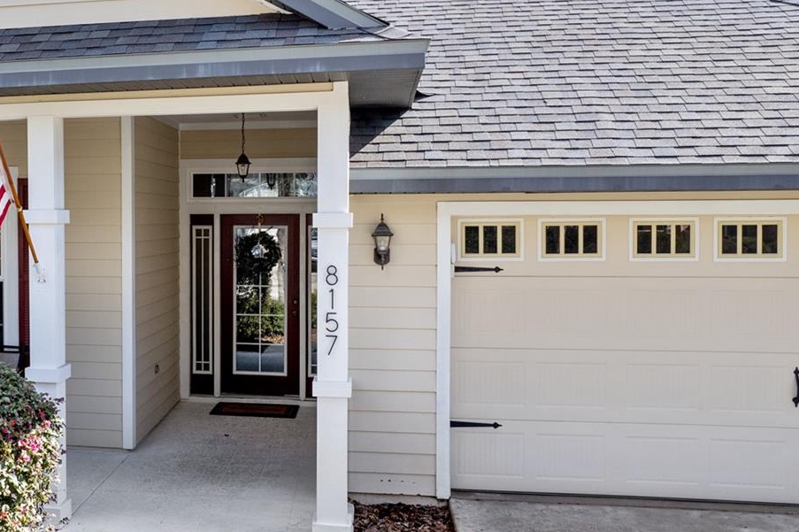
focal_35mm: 39
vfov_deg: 34.1
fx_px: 865
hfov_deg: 47.2
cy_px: 237
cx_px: 174
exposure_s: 1/640
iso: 100
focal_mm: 8.38
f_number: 2.8
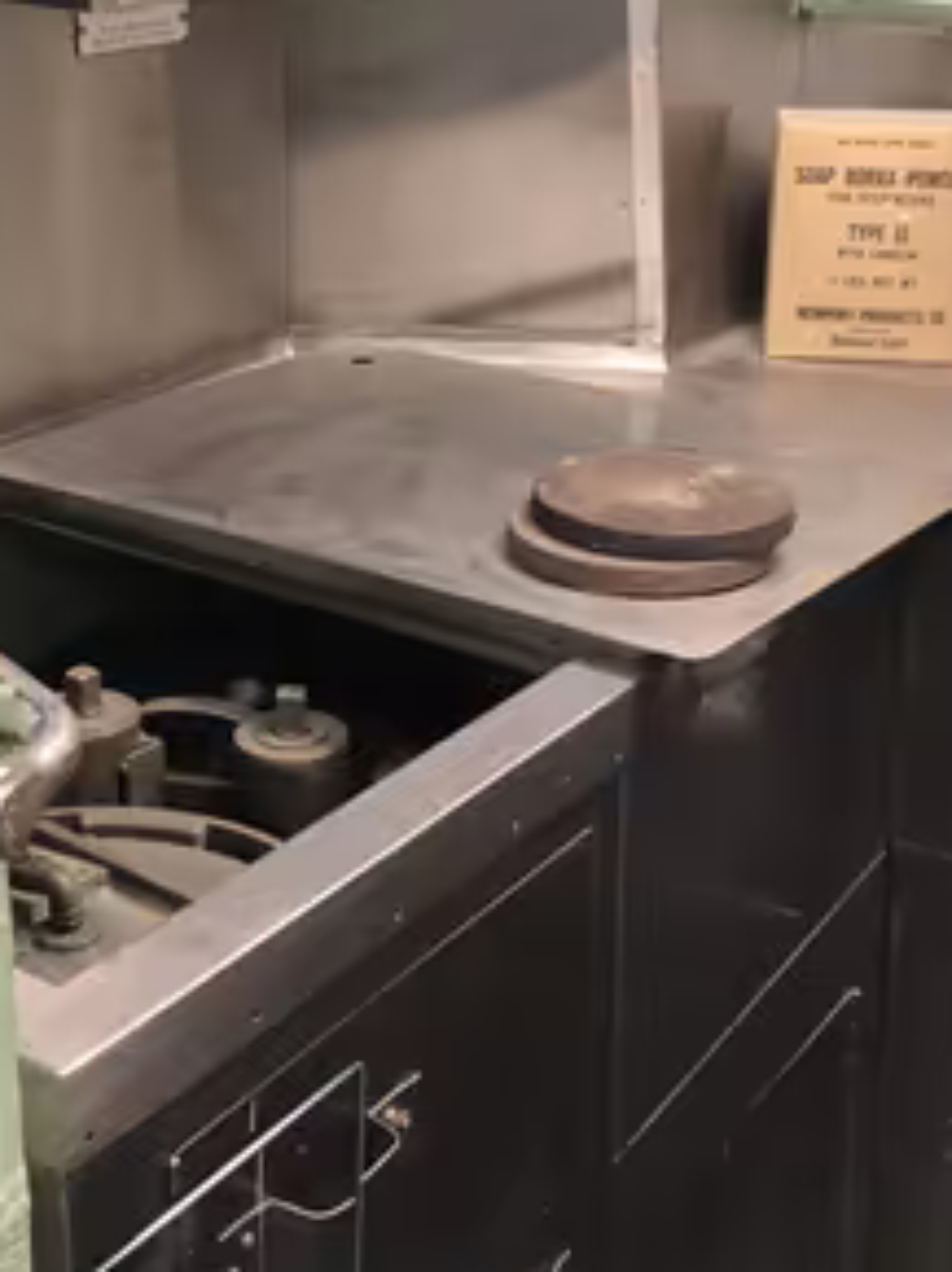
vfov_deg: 32.8
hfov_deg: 25.2
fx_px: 2130
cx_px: 456
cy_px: 377
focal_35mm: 58
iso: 80
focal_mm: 3.99
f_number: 1.8
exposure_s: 1/15
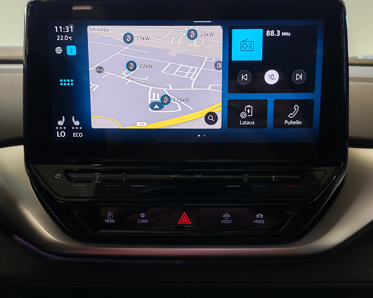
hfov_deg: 50.3
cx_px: 191
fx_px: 397
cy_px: 149
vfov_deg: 41.2
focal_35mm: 36
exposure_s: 1/100
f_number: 1.9
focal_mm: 6.12
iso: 250
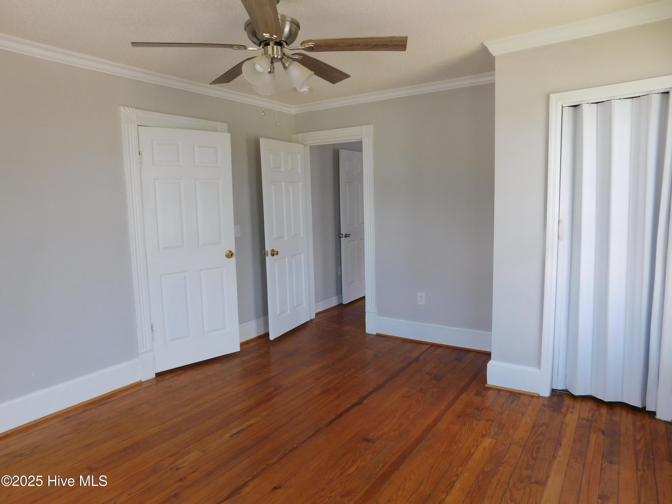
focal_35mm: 23
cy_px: 252
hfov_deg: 73.9
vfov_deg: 58.9
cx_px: 336
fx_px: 446
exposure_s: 1/80
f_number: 3
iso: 125
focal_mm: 4
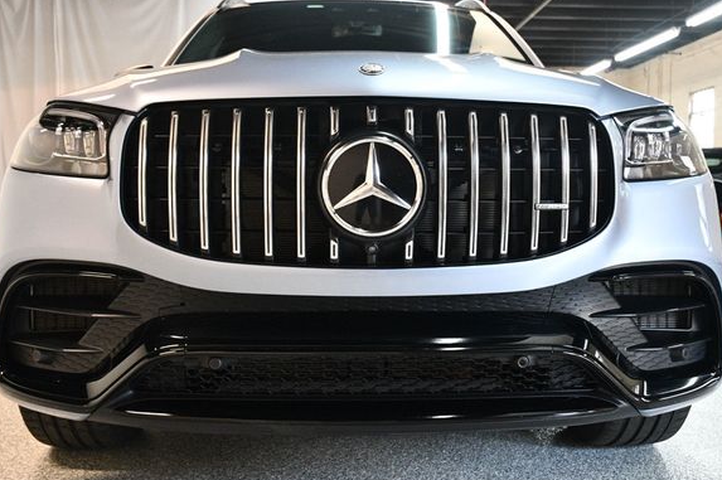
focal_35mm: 38
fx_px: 761
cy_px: 223
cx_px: 372
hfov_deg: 50.7
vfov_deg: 35.0
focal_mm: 23
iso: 3200
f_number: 3.8
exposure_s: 1/125
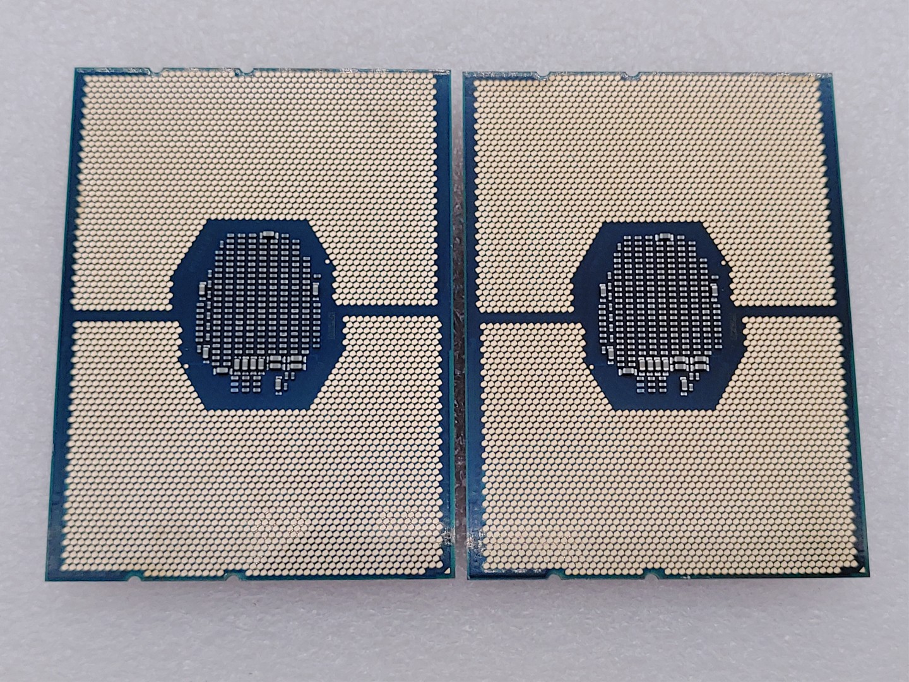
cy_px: 341
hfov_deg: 38.9
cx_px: 454
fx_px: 1287
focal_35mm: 49
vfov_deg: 29.7
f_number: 1.8
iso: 50
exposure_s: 1/120
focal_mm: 4.36
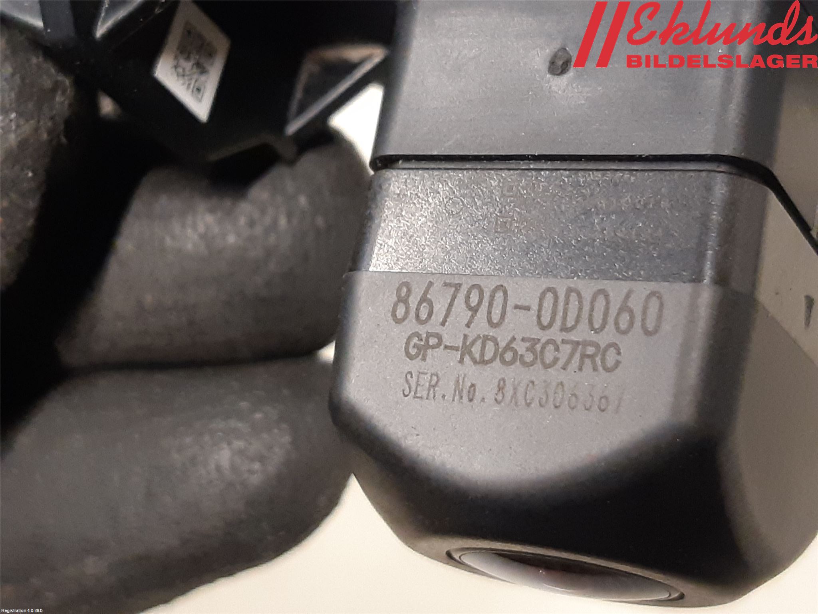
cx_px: 409
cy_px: 307
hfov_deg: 67.3
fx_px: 614
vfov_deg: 53.1
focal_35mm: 26
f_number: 1.7
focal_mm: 3.93
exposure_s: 1/24
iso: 250
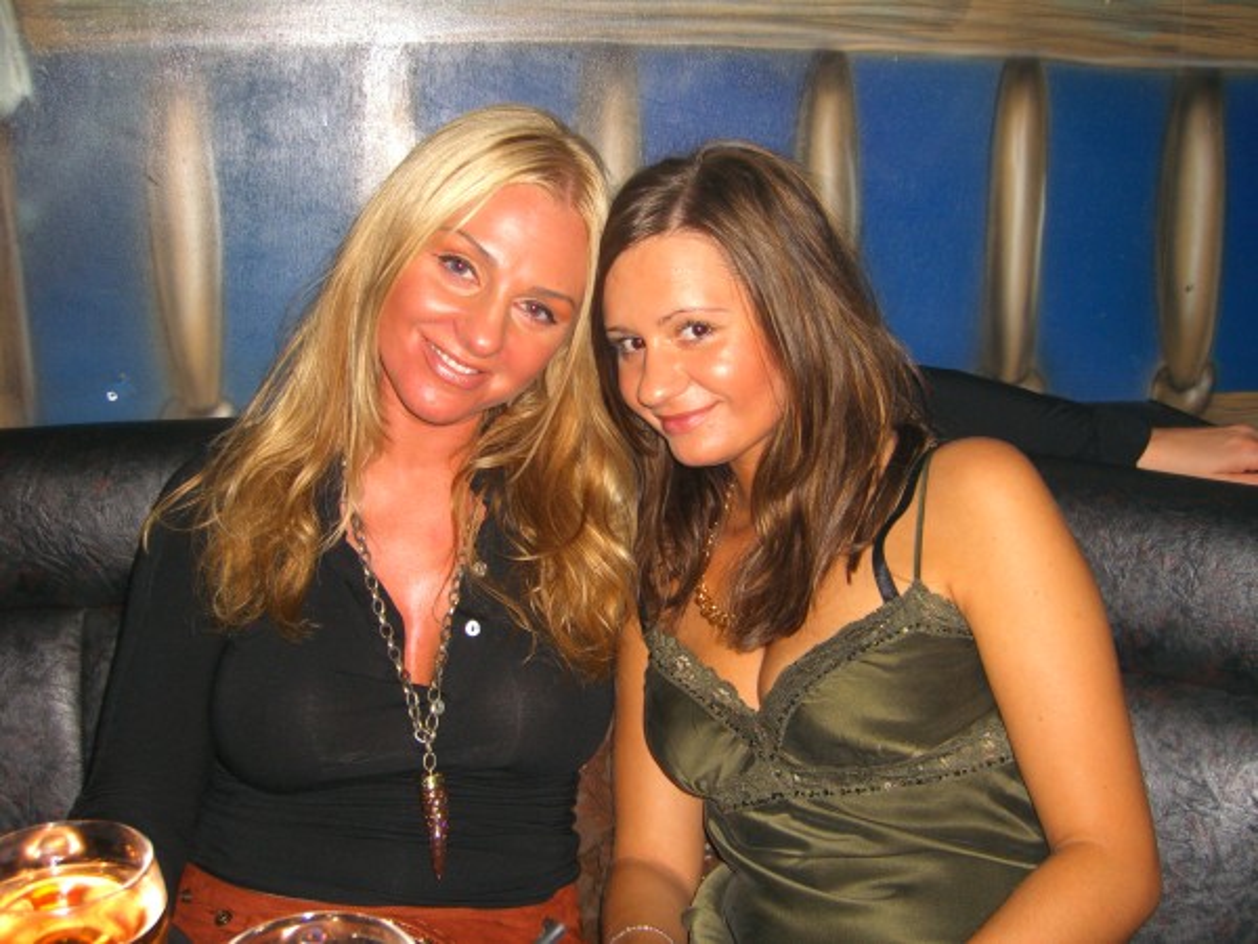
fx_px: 1381
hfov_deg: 49.0
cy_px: 472
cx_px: 629
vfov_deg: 37.7
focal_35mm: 38
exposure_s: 1/60
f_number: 2.8
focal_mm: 7.9
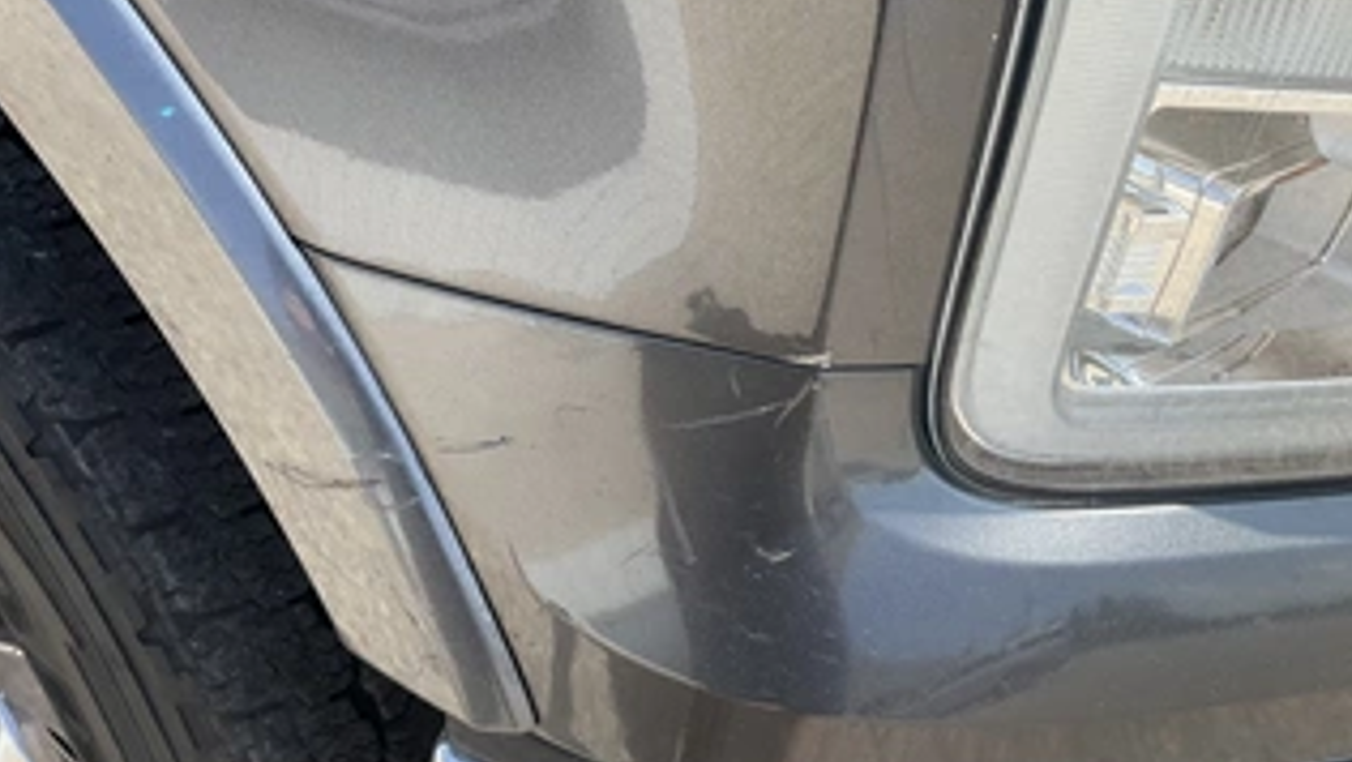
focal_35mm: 40
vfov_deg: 29.5
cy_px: 509
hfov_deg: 50.3
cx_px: 573
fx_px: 1434
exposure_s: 1/568
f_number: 1.8
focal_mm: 3
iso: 25
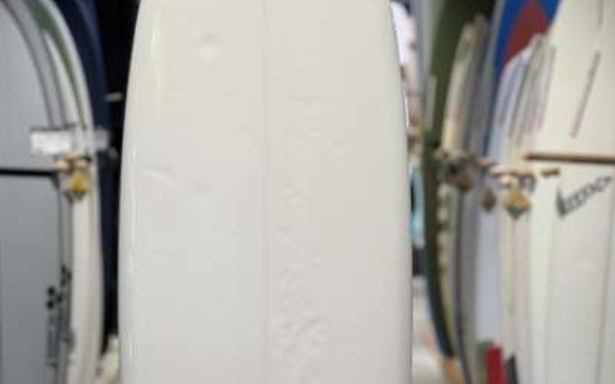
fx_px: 1675
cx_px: 266
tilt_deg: -8.0
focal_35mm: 100
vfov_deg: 13.0
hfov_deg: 20.8
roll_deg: -0.5
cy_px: 345
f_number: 1.78
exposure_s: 1/100
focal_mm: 6.76
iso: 50
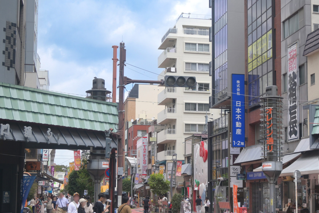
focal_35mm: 64
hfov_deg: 31.2
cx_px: 207
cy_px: 127
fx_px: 567
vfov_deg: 21.2
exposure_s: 1/500
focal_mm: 28
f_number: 4.5
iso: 100
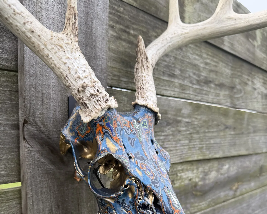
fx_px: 253
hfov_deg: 55.6
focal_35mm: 32
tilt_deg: -8.7
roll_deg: -2.5
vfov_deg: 44.2
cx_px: 130
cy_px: 163
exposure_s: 1/878
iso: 80
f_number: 1.78
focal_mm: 6.76
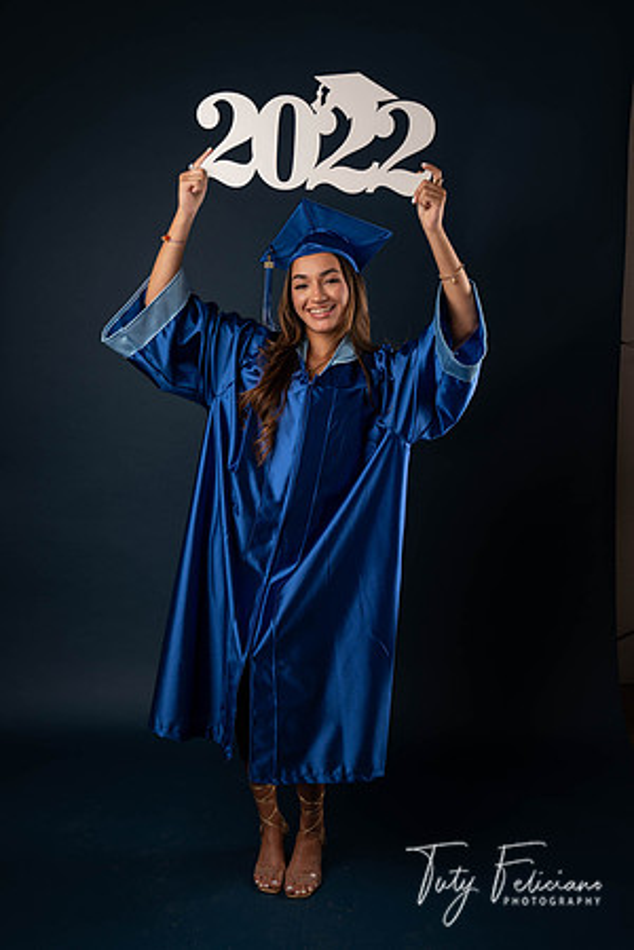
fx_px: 1057
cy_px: 475
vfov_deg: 48.5
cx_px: 317
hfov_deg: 33.4
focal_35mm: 40
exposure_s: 1/100
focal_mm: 40
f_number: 5.6
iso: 200
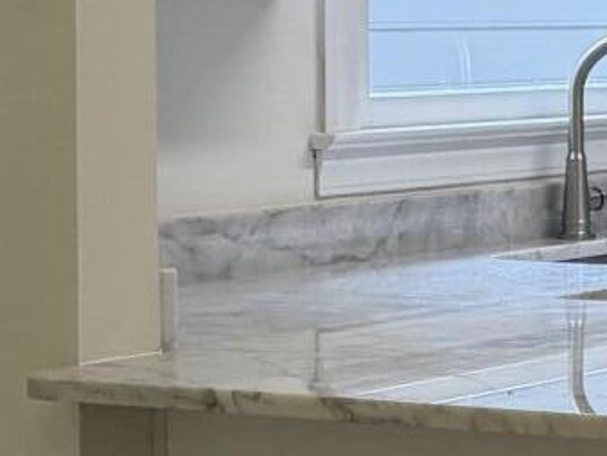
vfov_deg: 10.4
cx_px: 1480
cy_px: 86
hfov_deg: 11.4
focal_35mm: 142
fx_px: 2492
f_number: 1.78
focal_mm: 6.76
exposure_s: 1/224
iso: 160
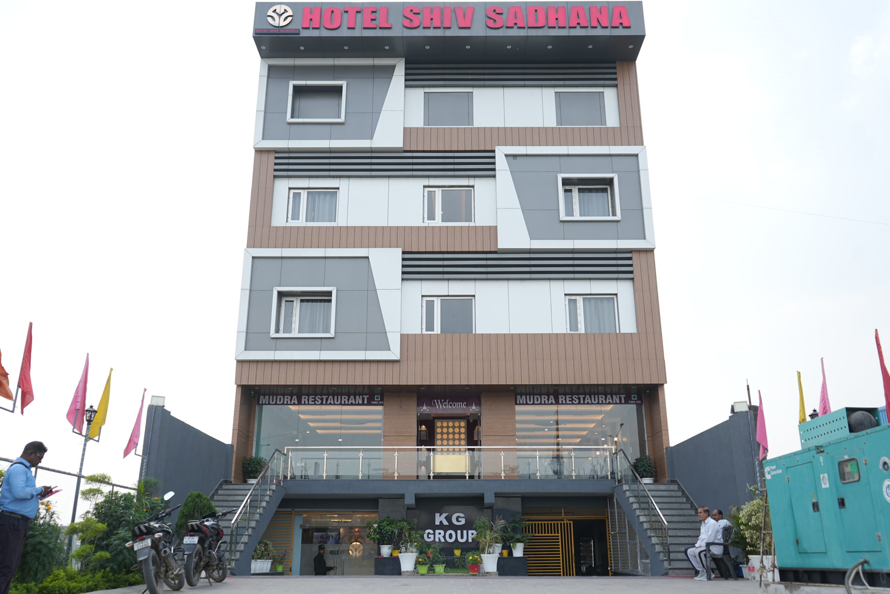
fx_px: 766
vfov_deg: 42.3
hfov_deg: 60.3
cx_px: 445
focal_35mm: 31
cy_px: 297
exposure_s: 1/400
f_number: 3.5
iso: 160
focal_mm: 31
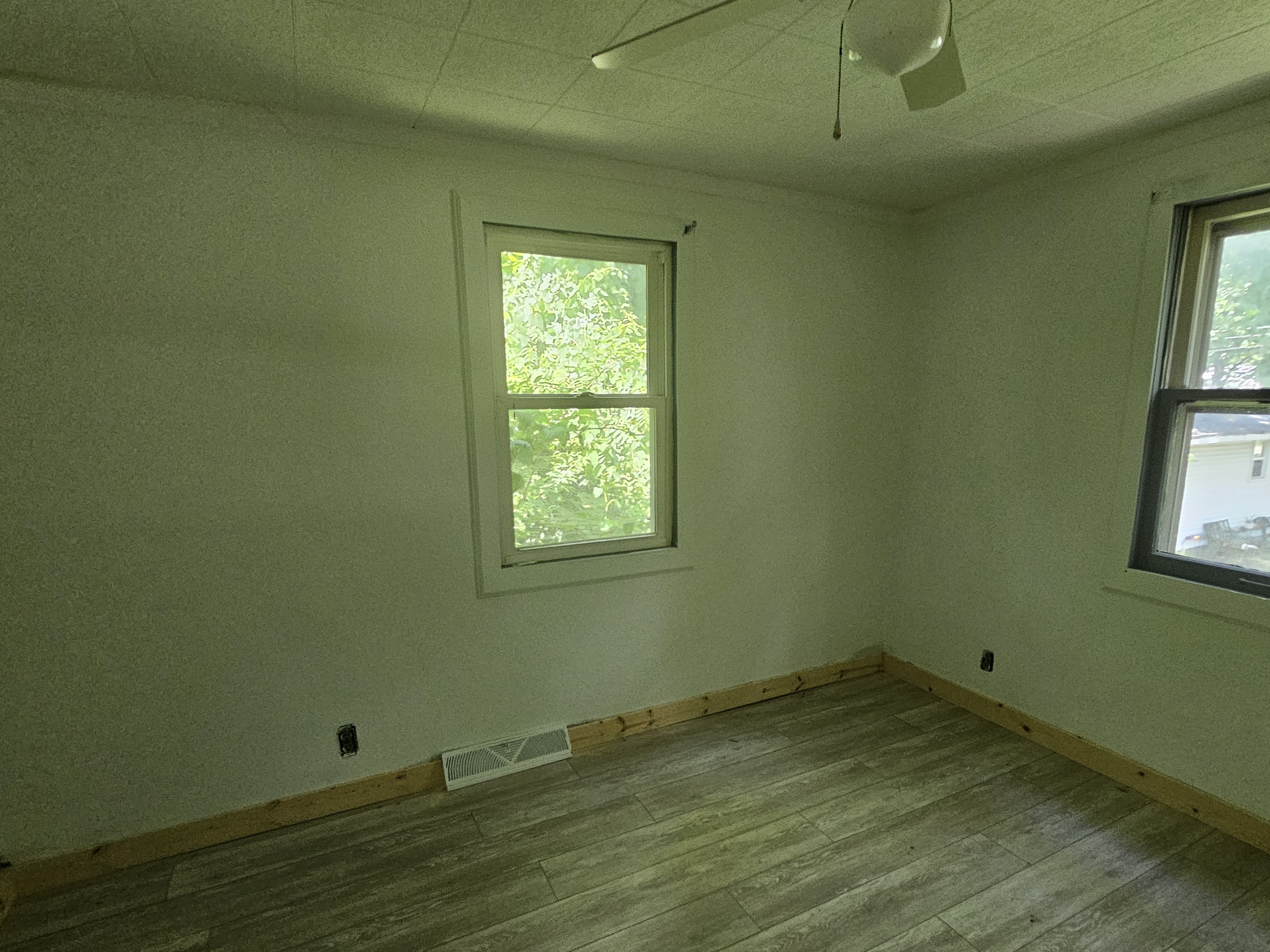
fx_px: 624
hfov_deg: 90.9
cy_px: 534
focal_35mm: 17
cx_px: 674
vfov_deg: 74.4
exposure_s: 1/77.4
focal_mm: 2.2
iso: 250
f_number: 2.2
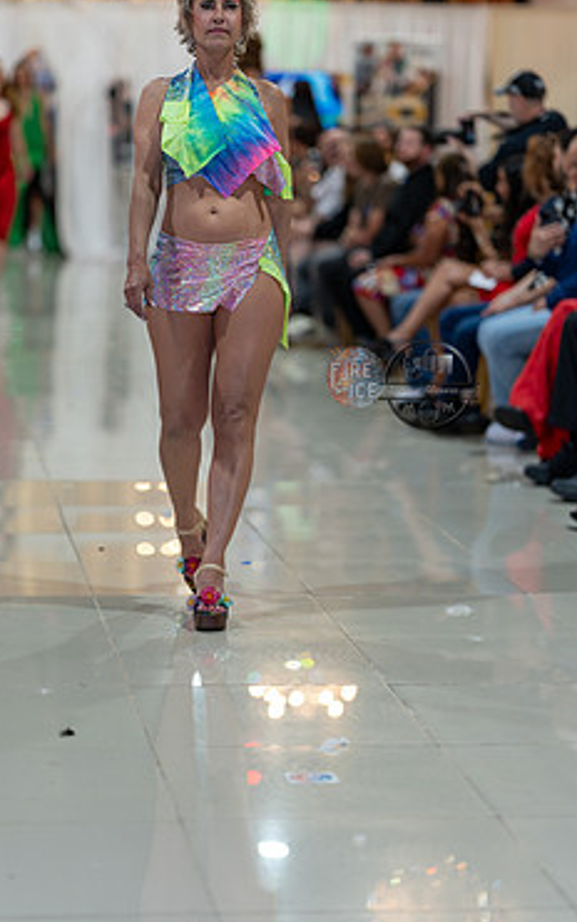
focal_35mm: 105
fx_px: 2641
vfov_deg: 19.8
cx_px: 216
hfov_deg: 12.5
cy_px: 385
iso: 100
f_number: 1.4
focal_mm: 85
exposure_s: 1/160
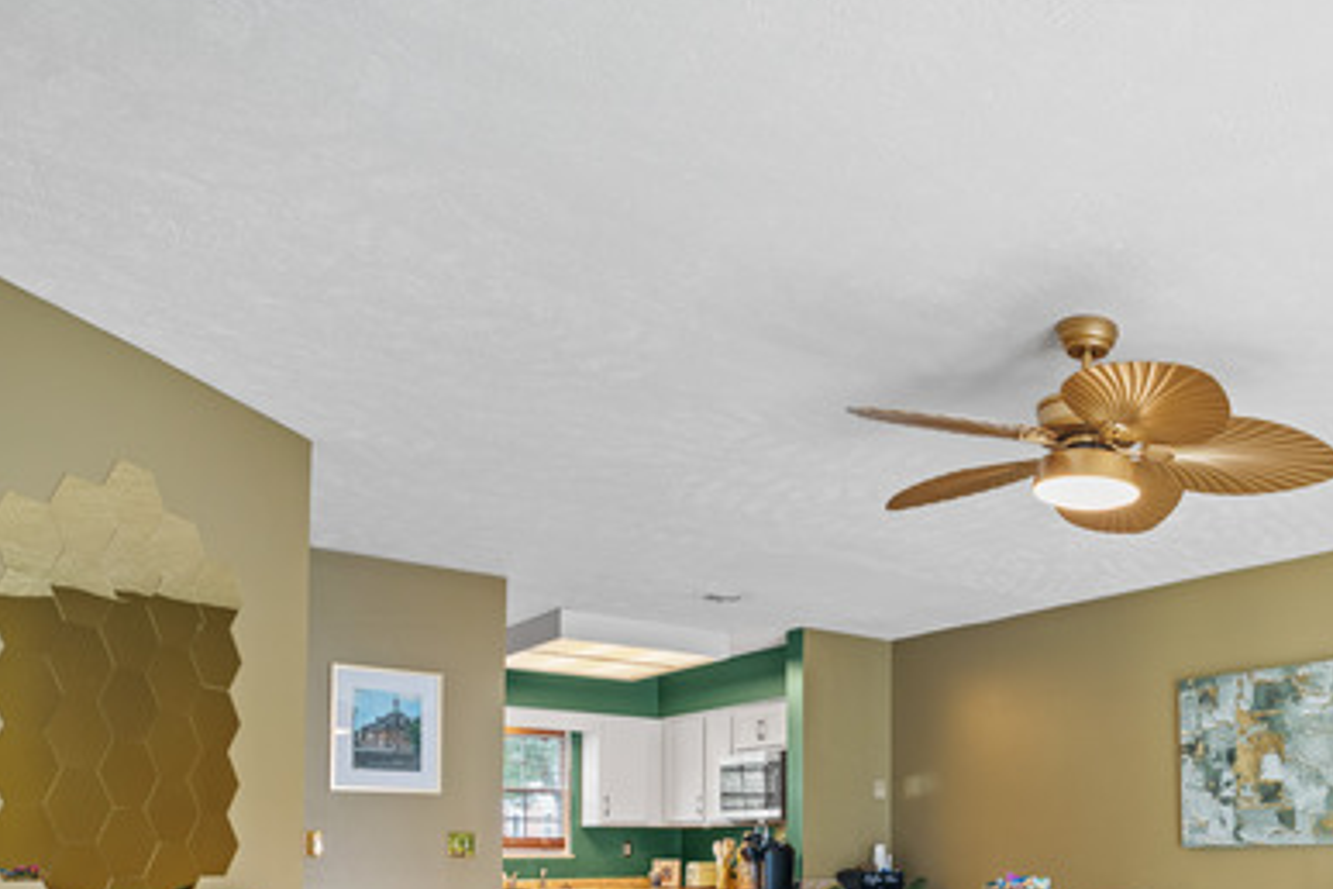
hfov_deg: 54.1
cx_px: 1150
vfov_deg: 38.7
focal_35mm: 31
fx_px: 1148
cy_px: 834
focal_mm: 16
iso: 1000
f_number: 4
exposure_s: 1/60
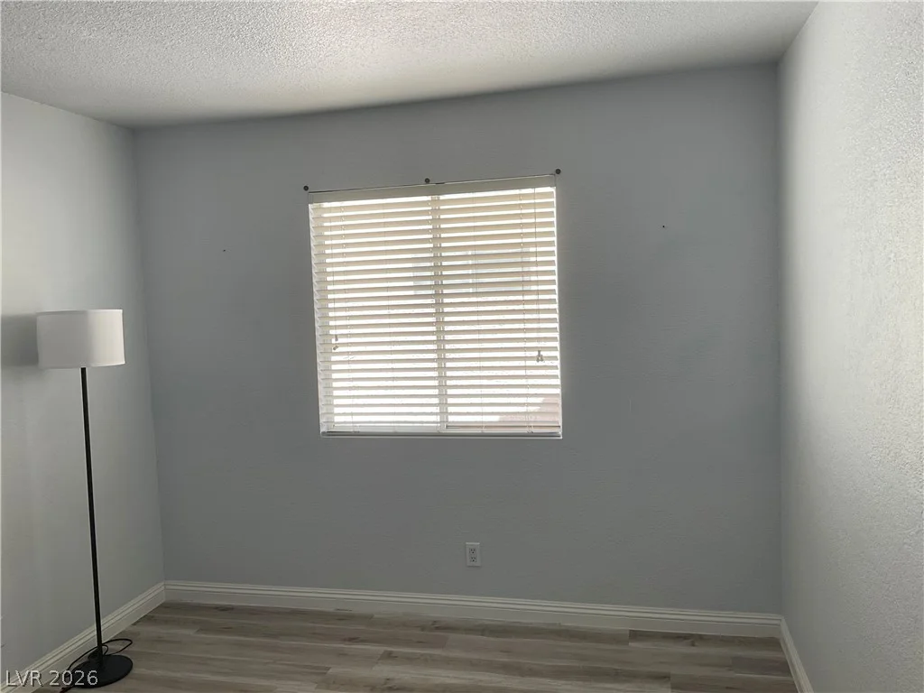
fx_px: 774
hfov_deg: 61.7
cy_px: 346
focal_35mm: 29
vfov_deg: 48.2
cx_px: 462
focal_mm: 3
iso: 20
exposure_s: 1/120
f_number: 1.8
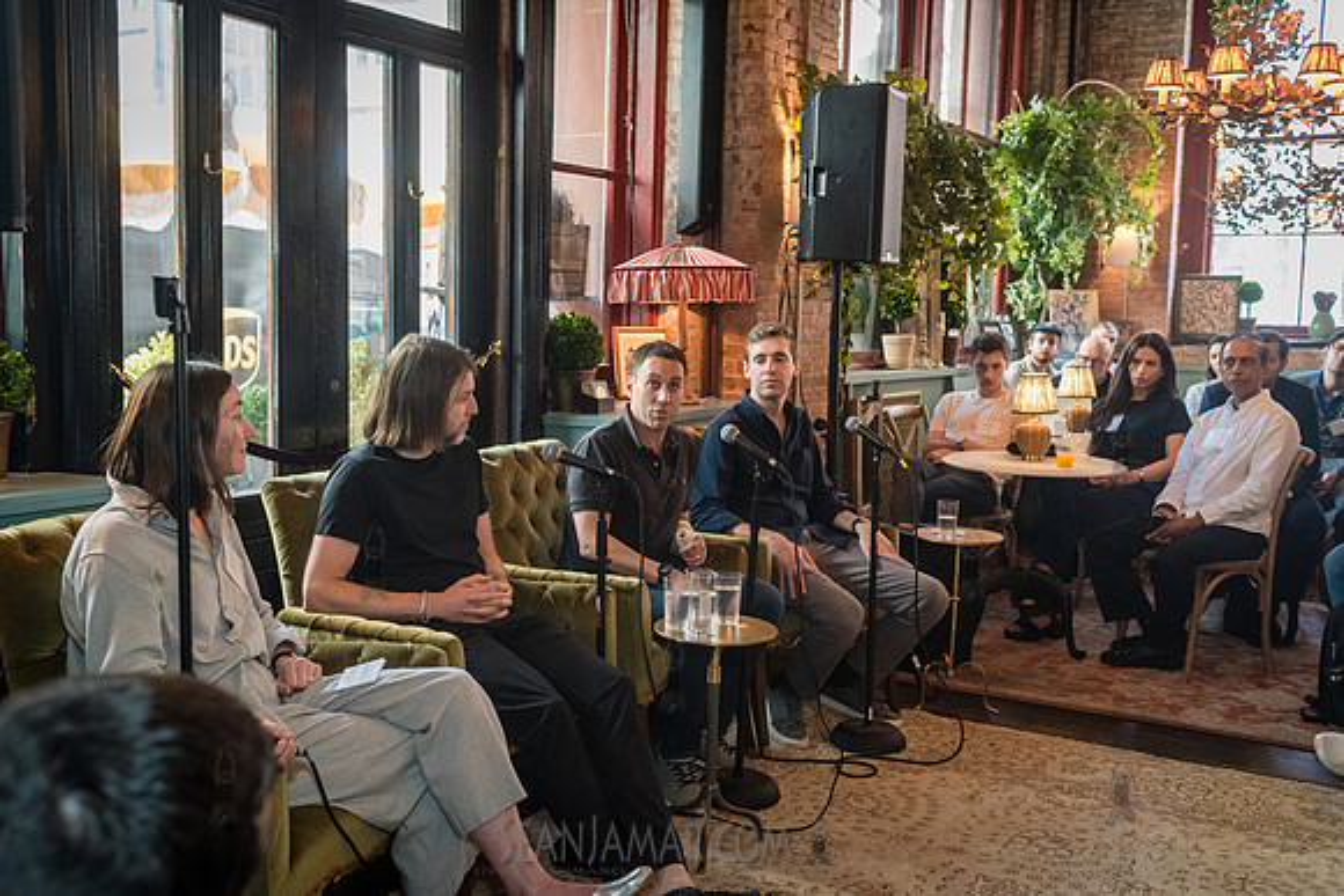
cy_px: 448
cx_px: 672
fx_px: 1307
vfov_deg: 37.9
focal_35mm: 35
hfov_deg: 54.4
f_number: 4.5
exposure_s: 1/200
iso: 4000
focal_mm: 35
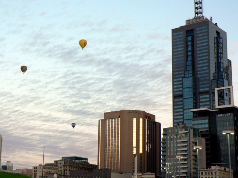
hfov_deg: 36.8
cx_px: 119
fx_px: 358
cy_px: 89
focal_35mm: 52
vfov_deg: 28.0
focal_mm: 8.7
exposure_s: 1/50
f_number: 2.8
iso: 80
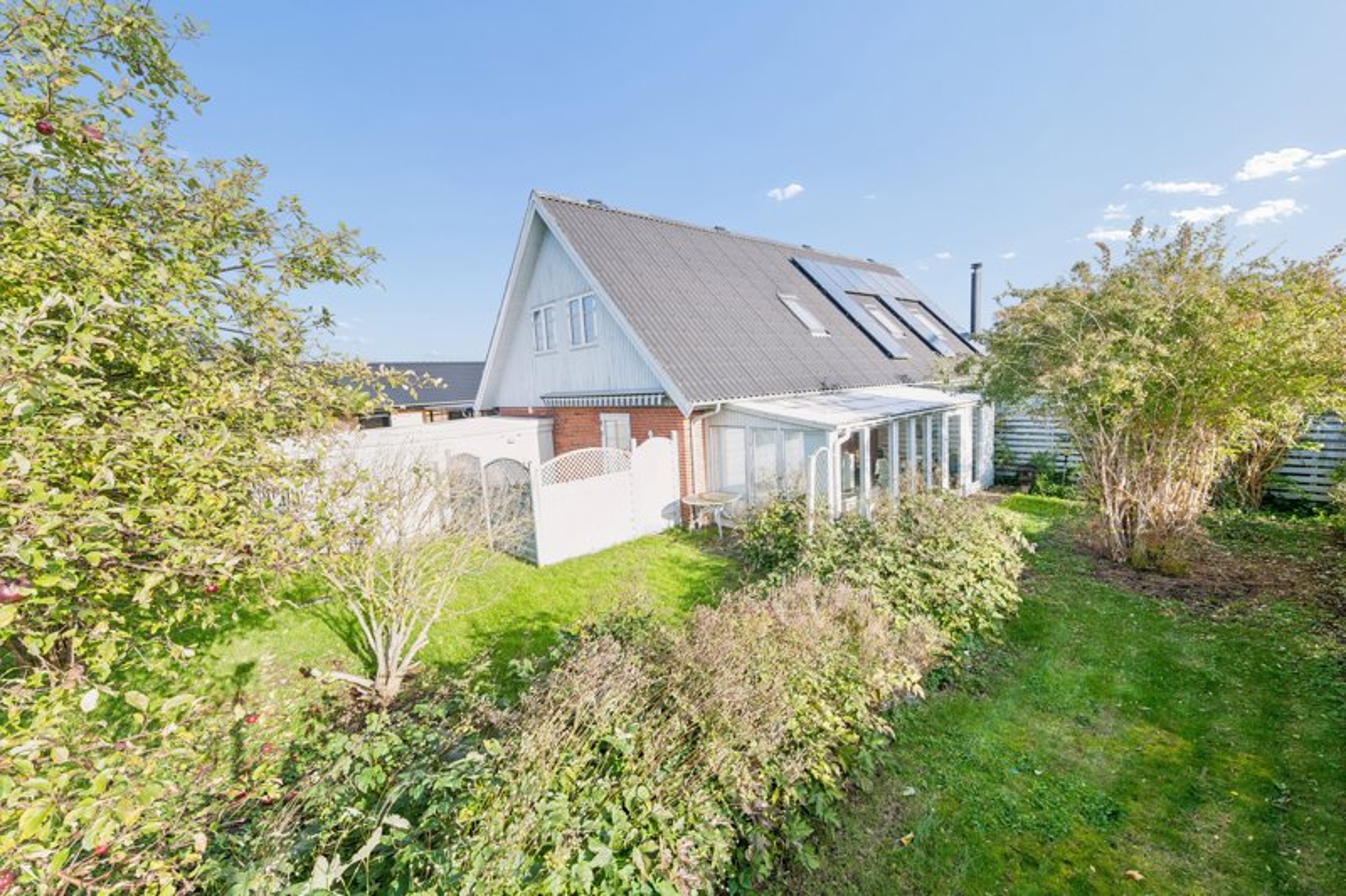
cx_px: 673
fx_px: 523
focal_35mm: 14
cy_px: 448
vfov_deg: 81.2
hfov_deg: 104.3
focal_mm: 14
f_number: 9
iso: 320
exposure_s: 1/125
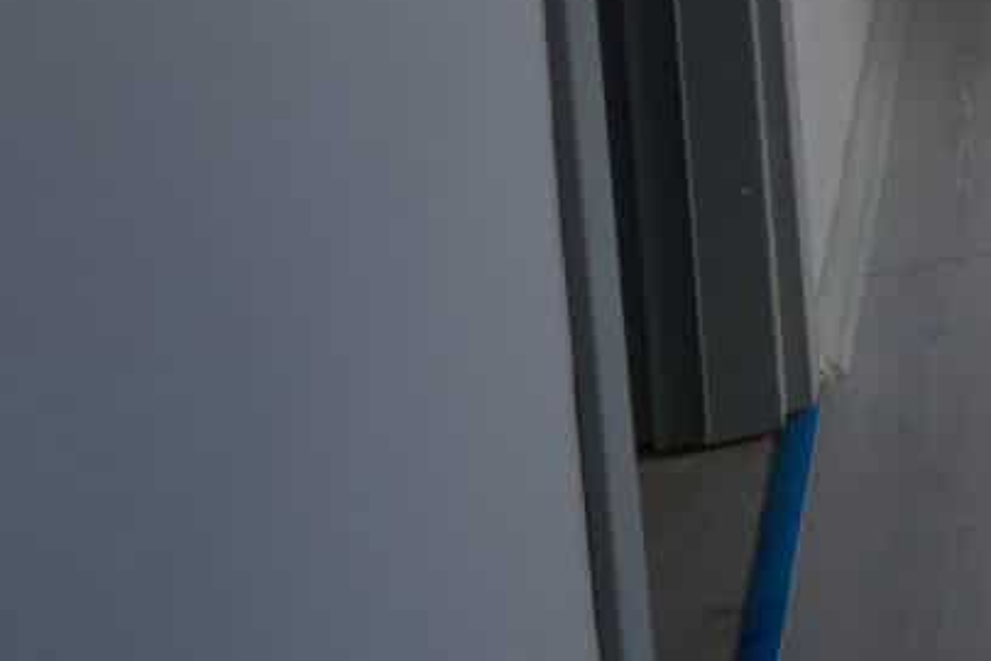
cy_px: -873
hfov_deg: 15.4
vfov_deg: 12.7
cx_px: 2268
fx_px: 2367
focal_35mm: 86
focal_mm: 17
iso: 100
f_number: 4.5
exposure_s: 1/100
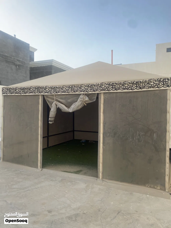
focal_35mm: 26
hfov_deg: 53.1
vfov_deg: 67.3
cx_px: 86
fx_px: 171
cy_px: 114
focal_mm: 4.25
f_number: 1.8
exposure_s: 1/905
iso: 32
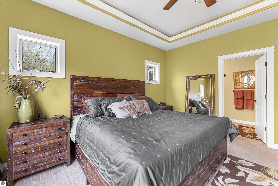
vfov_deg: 78.1
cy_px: 93
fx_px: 114
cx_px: 139
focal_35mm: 15
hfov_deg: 101.1
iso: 1250
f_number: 5.6
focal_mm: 14.8
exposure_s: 1/25
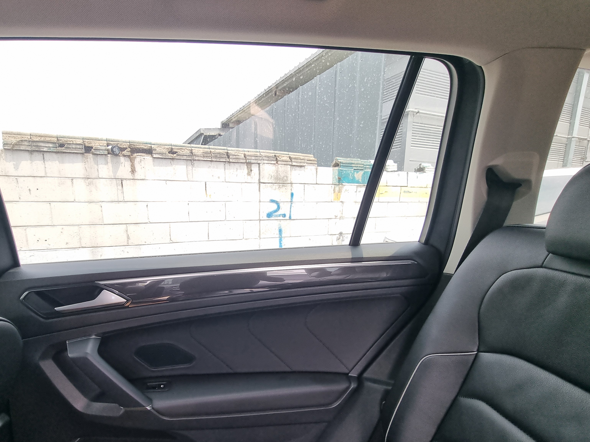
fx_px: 290
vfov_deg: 73.8
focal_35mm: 17
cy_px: 268
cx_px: 242
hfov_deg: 90.1
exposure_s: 1/120
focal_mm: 2.2
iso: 64
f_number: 2.2
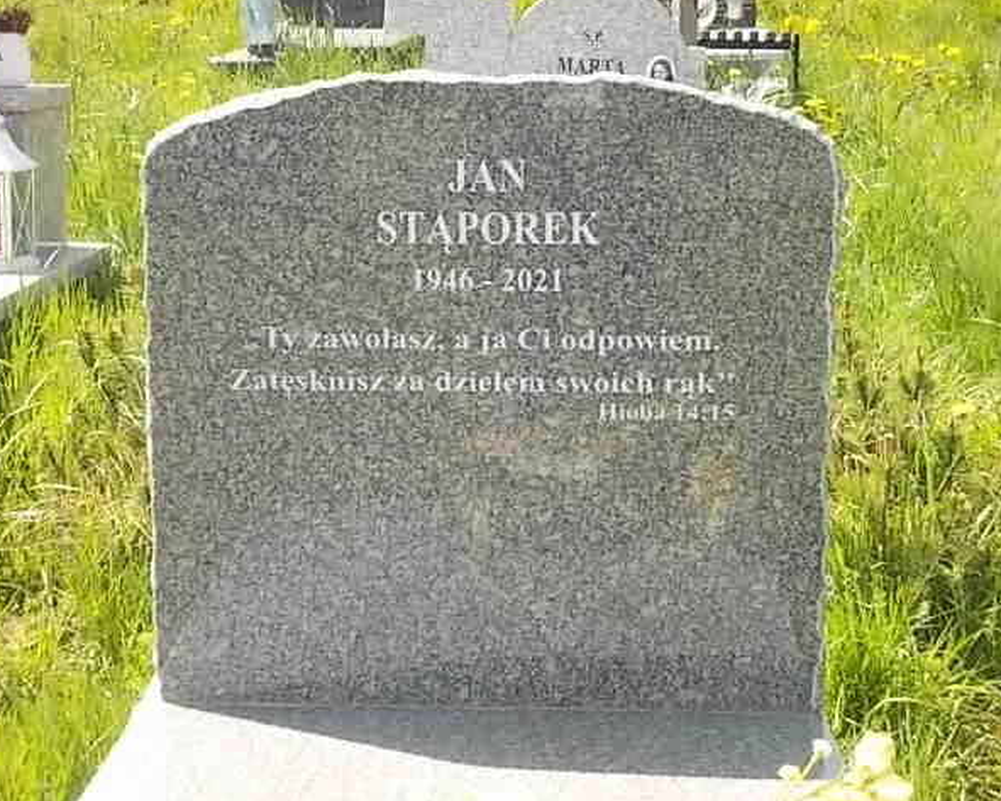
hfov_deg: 25.4
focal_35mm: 75
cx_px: 464
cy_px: 400
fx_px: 2222
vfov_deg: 20.4
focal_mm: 10
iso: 80
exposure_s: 1/125
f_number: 4.3
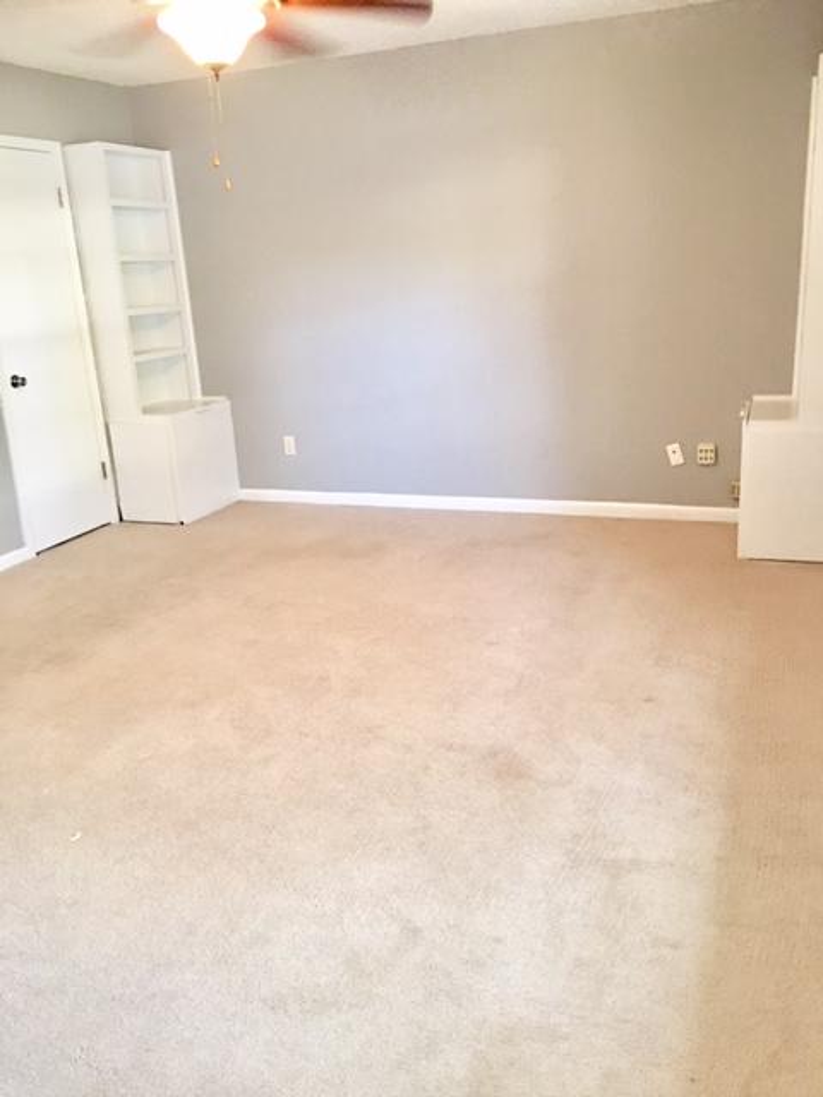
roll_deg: +3.5
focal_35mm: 29
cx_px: 412
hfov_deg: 48.2
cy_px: 548
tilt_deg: -16.1
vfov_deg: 61.7
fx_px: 919
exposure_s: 1/8
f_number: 2.2
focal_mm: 4.15
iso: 100
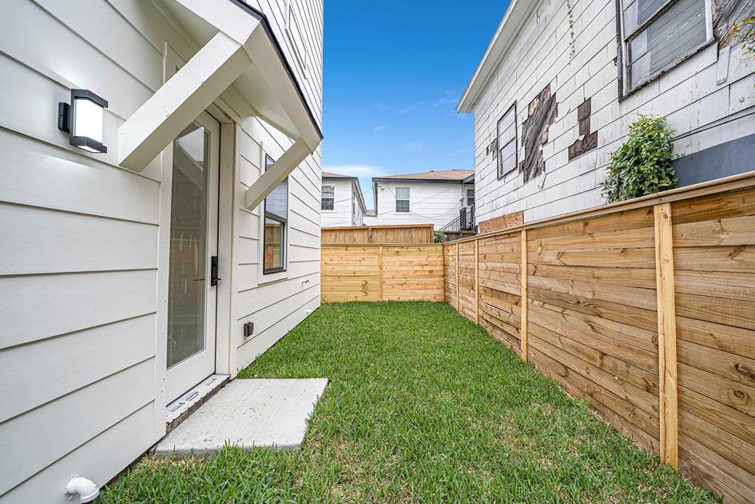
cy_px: 252
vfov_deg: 85.4
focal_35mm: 13
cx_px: 403
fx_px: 273
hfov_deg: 108.2
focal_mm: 12
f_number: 4
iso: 100
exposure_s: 1/125
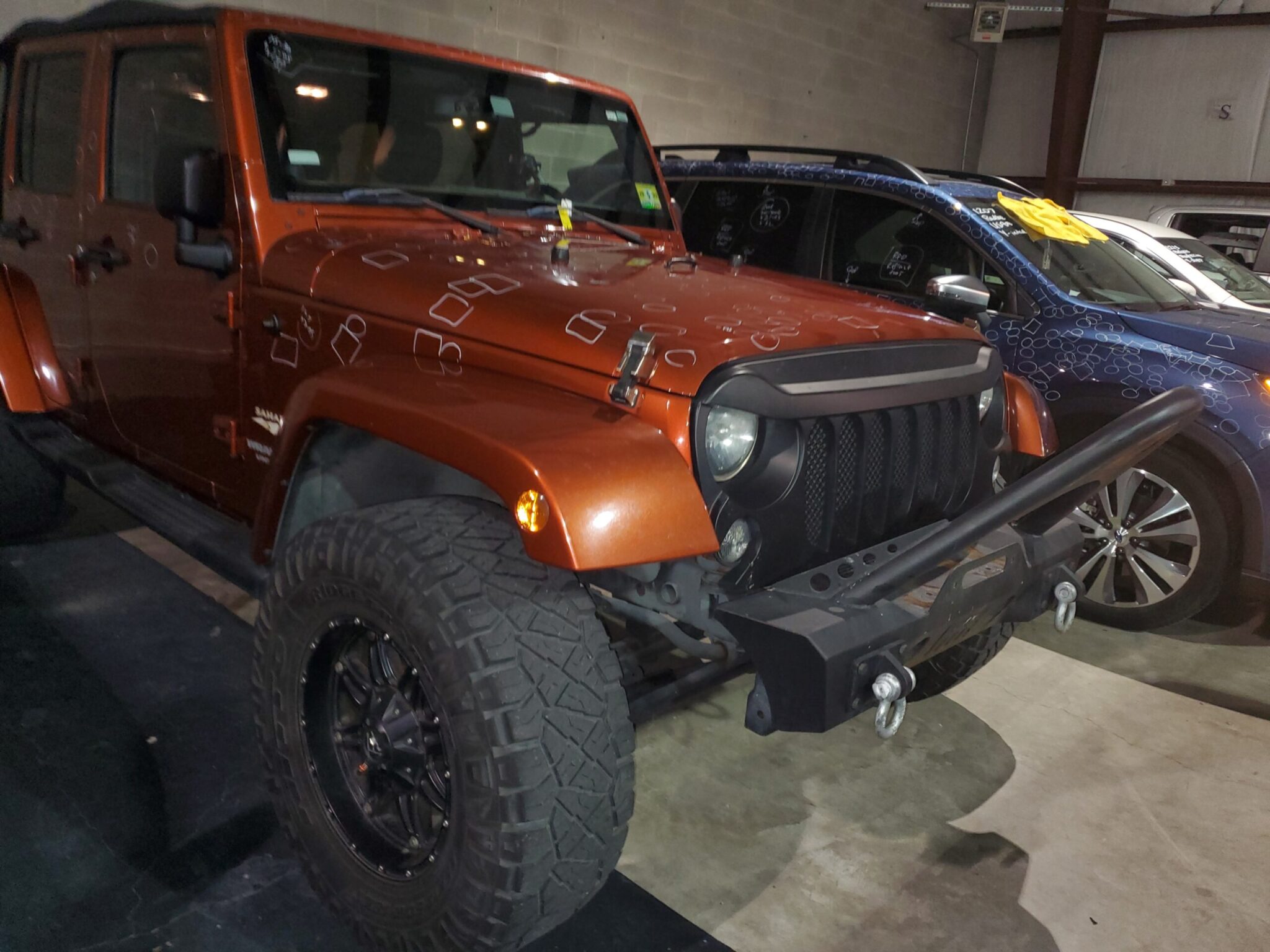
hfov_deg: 67.3
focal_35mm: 26
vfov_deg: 53.1
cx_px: 635
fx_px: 954
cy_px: 476
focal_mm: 4.3
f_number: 1.5
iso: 125
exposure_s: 1/14
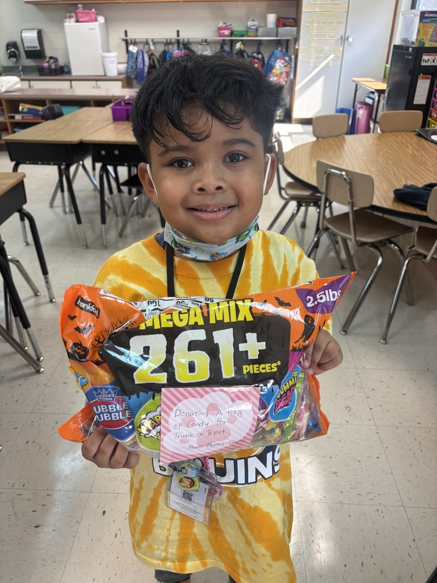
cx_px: 218
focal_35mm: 26
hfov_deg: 53.1
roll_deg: +0.3
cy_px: 292
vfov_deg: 67.3
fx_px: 438
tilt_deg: -30.2
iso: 125
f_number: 1.6
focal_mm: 5.96
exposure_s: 1/100
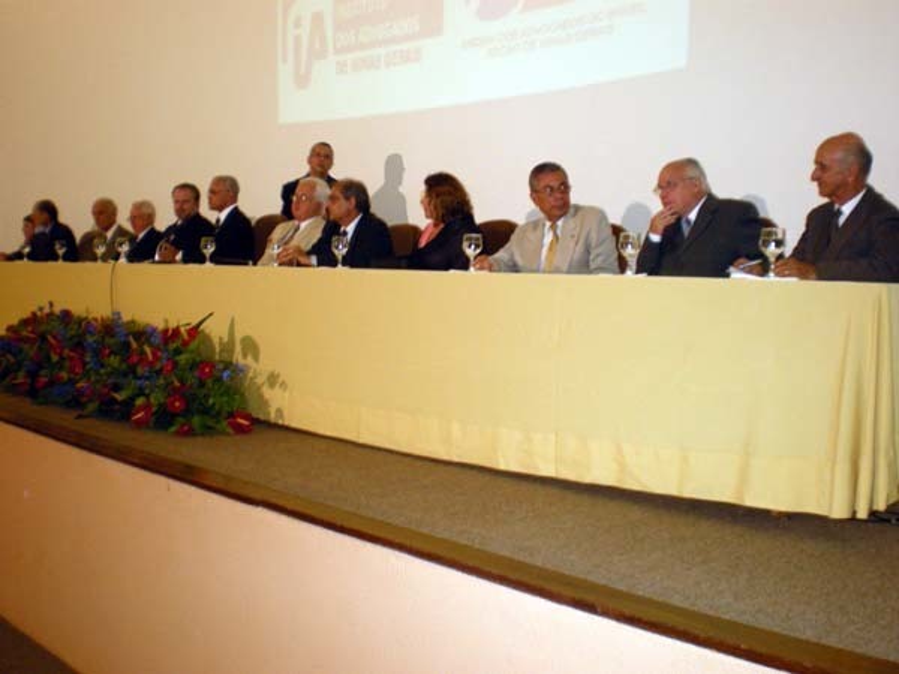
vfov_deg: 37.7
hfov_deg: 49.0
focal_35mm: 38
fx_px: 987
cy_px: 337
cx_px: 450
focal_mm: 6.3
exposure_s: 1/30
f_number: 3.1
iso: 183
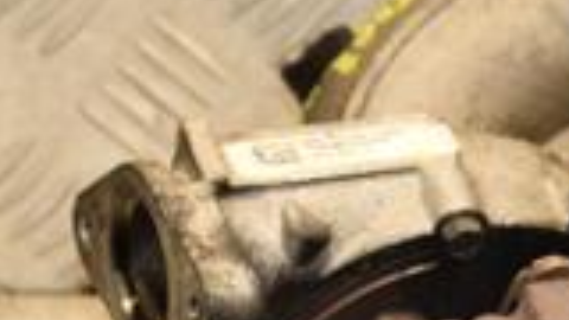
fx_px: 5145
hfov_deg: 6.3
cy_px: 398
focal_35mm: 341
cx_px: 494
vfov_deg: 3.6
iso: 800
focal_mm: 58
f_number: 5.6
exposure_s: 1/200
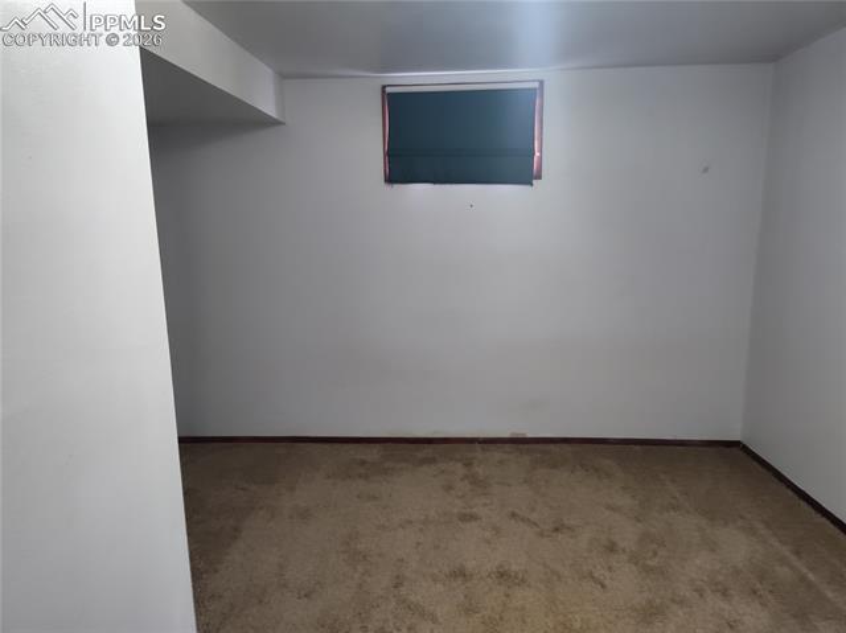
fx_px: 562
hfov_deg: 74.0
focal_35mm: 23
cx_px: 423
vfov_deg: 58.8
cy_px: 316
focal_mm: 5.56
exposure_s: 1/30
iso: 1406
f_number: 1.8
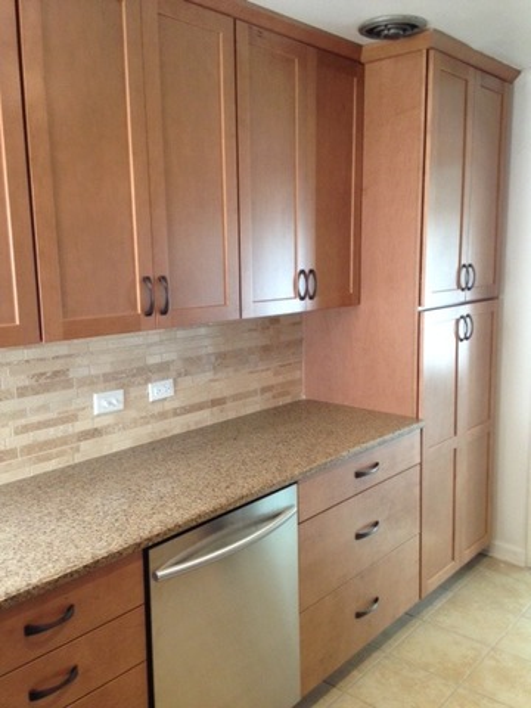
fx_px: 675
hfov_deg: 42.9
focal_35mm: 33
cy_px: 354
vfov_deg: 55.4
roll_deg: +0.1
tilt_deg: -9.9
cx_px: 266
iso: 125
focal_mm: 4.12
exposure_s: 1/20
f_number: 2.4
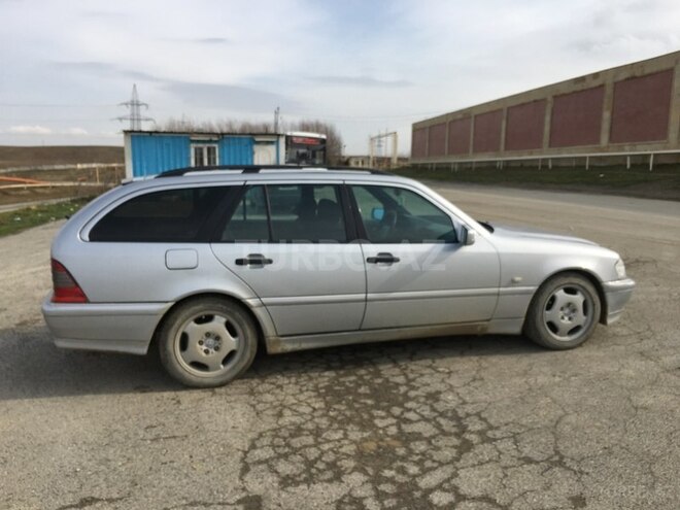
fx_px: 570
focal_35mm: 29
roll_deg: -1.7
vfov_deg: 48.2
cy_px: 255
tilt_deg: -7.2
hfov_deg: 61.7
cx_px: 340
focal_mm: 4.15
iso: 25
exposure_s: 1/1603
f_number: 2.2
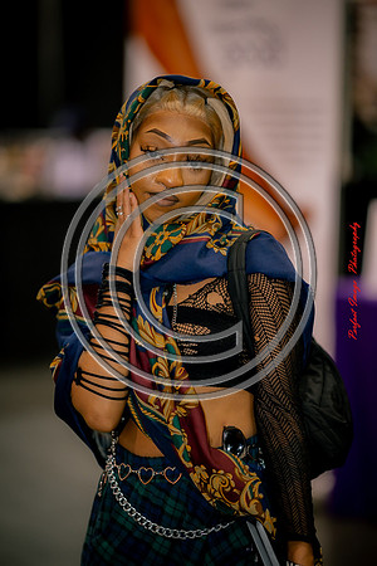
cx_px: 188
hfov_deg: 13.0
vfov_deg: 19.5
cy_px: 283
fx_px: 1649
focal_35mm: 105
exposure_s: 1/125
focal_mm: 105
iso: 250
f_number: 1.4
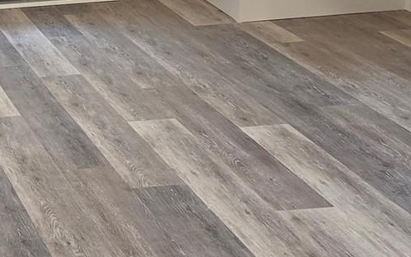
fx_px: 1132
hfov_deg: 18.9
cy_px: 11
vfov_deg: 12.8
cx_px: -142
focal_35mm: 101
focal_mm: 5.4
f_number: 1.8
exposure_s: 1/120
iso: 320
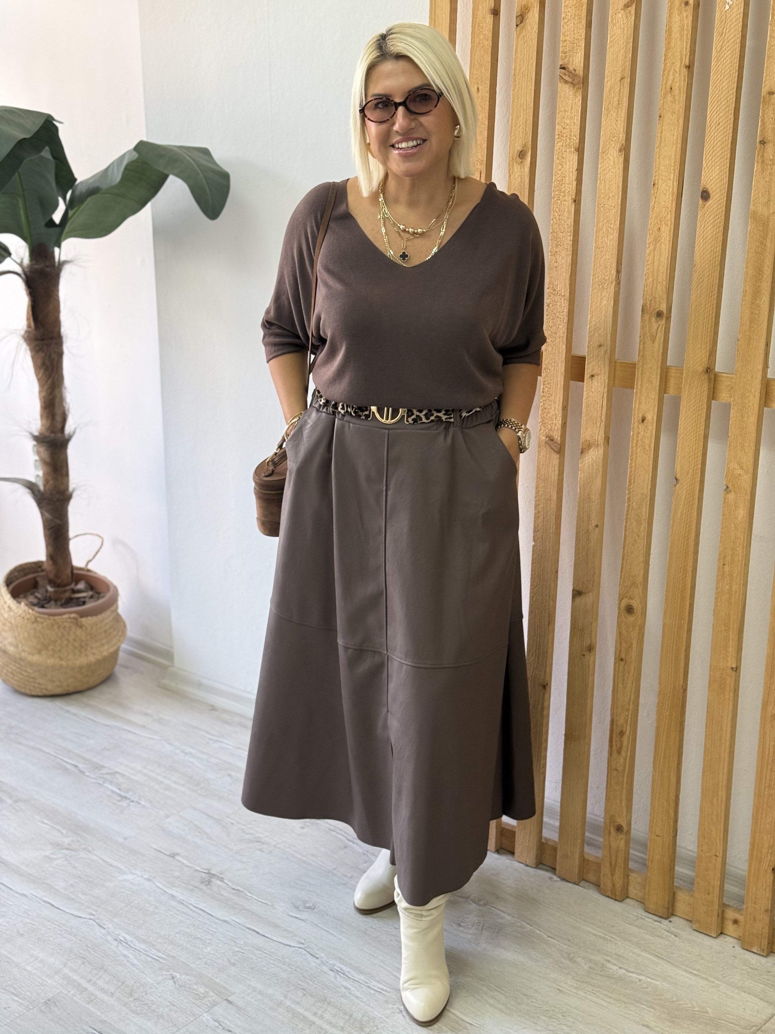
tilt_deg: -17.1
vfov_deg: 39.7
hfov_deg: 30.3
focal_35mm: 48
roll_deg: +1.4
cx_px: 388
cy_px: 517
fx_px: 1433
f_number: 1.78
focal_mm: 6.76
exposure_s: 1/100
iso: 80
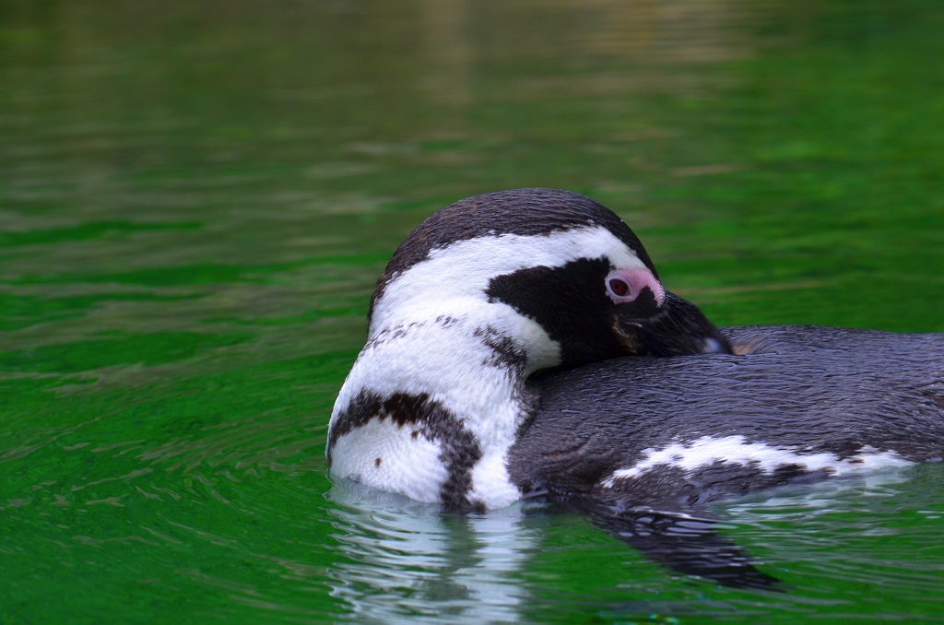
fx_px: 3532
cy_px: 312
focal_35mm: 135
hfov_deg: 15.2
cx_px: 472
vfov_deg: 10.1
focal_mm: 90
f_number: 10
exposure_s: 1/80
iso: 200
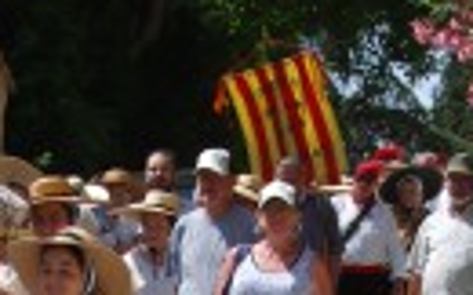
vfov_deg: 5.4
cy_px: 579
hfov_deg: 8.7
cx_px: 136
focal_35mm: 240
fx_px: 3091
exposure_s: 1/200
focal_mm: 34
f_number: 9
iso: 100
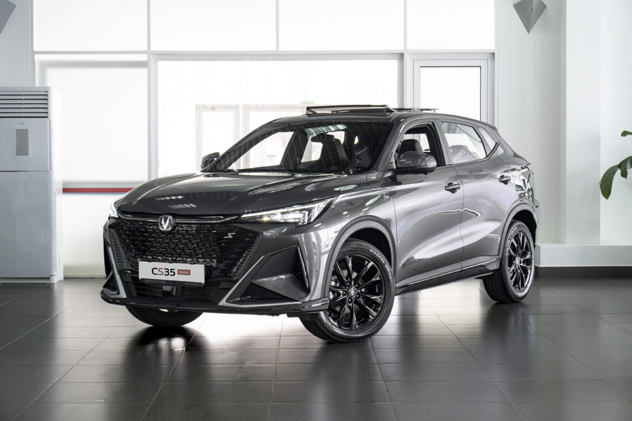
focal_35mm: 70
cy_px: 210
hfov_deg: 28.9
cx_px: 316
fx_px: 1228
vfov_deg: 19.4
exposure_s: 1/30
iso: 800
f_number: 6.3
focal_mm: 70
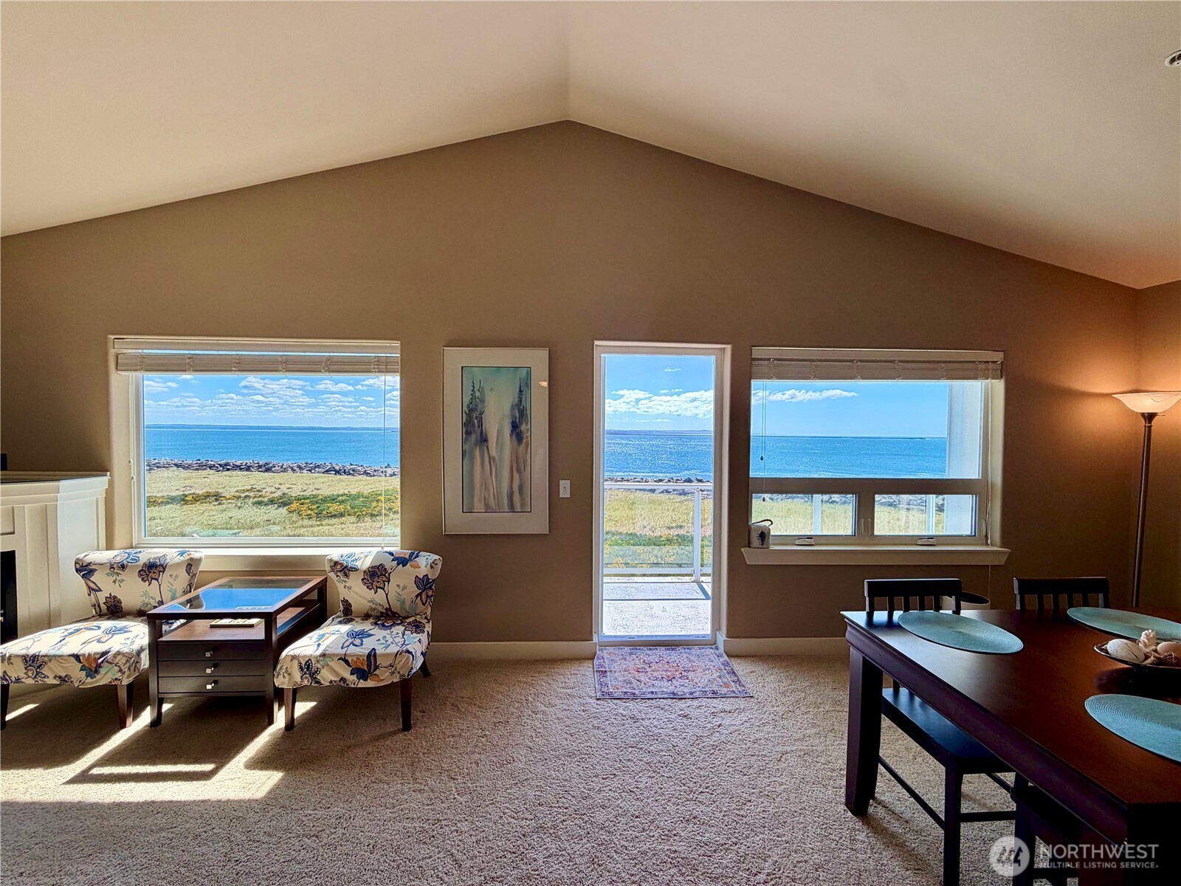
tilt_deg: -1.1
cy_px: 443
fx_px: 478
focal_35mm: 14
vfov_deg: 85.7
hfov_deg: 102.1
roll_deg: -0.5
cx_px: 590
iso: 50
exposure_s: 1/351
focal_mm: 2.22
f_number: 2.2
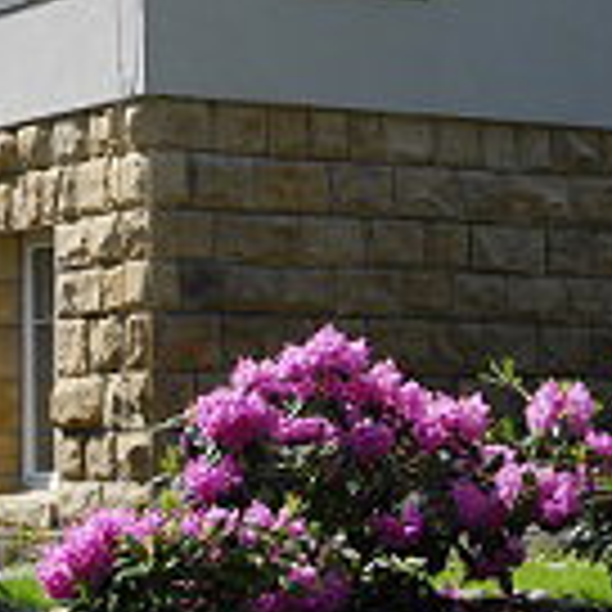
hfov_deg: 14.5
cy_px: 97
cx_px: 7
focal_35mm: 118
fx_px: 2366
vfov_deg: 14.6
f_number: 6.3
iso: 100
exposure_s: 1/160
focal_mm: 31
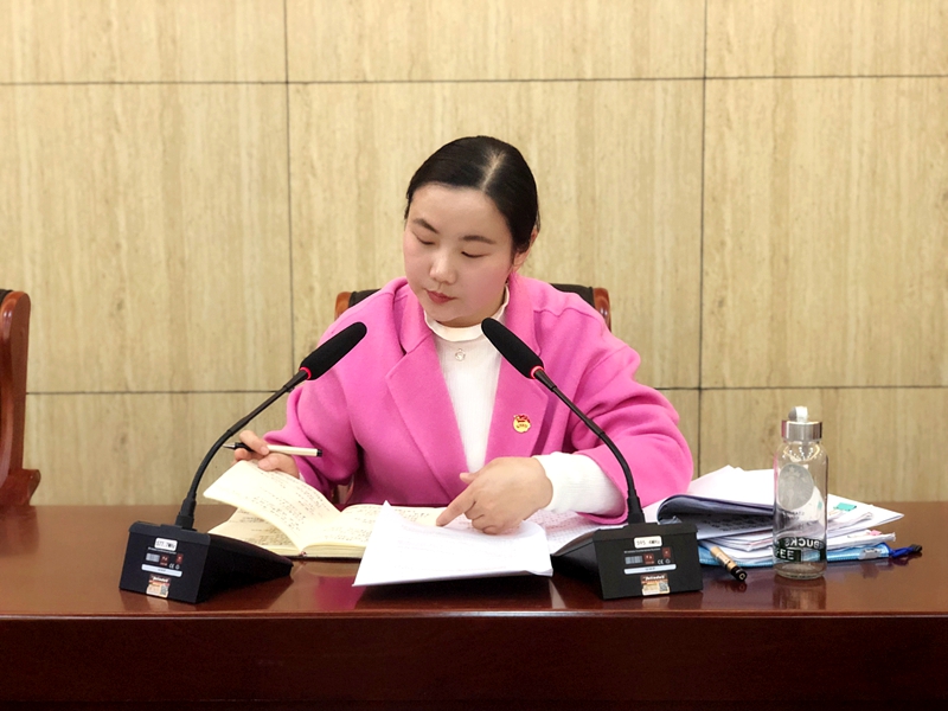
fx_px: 1424
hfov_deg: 36.8
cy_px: 356
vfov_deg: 28.0
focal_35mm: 52
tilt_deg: -7.2
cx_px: 474
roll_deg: +0.3
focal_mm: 6
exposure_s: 1/20
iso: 160
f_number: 2.4
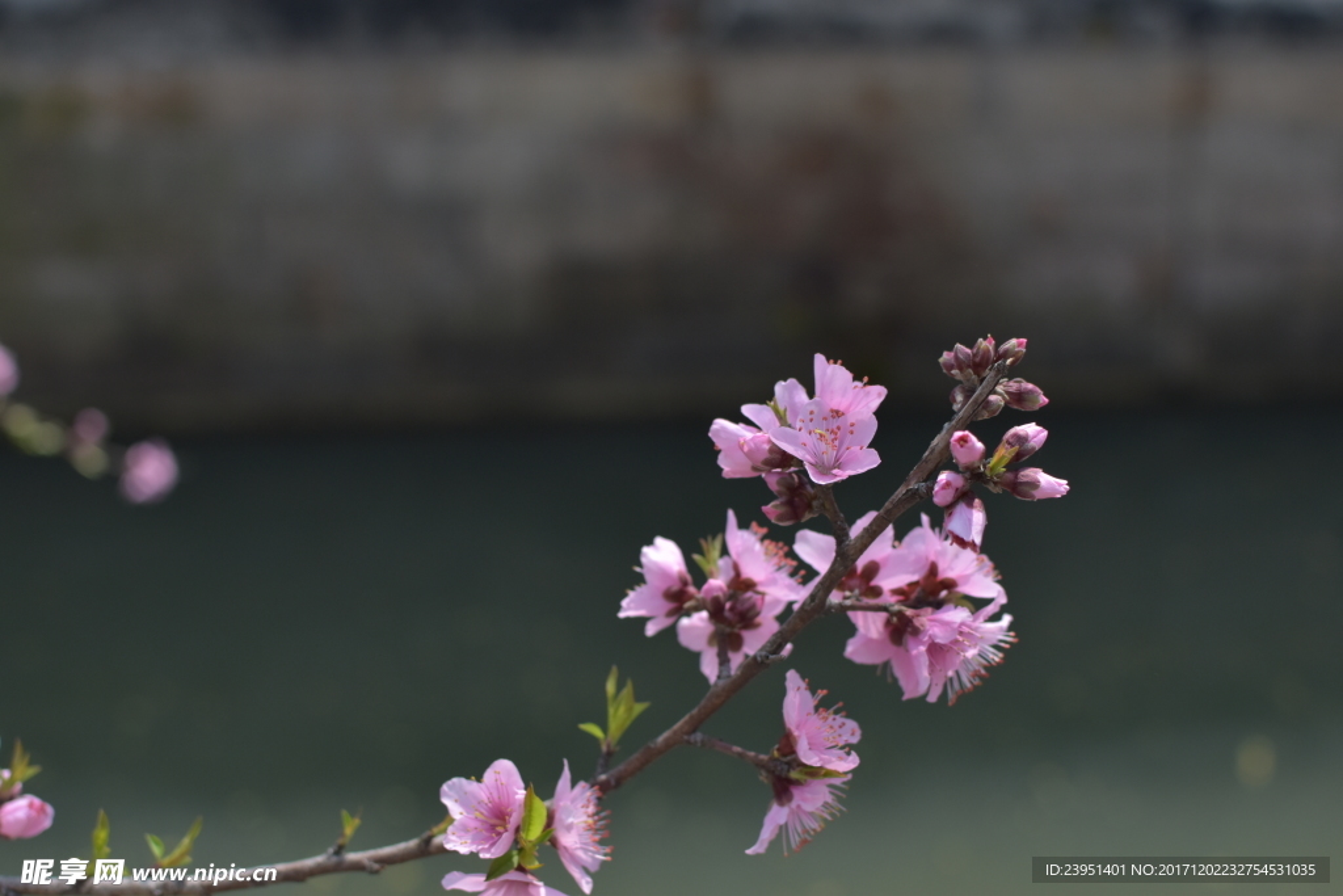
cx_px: 672
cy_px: 448
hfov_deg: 37.8
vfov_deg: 25.8
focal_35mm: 52
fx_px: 1959
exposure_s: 1/4000
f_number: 3.5
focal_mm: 35
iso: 180
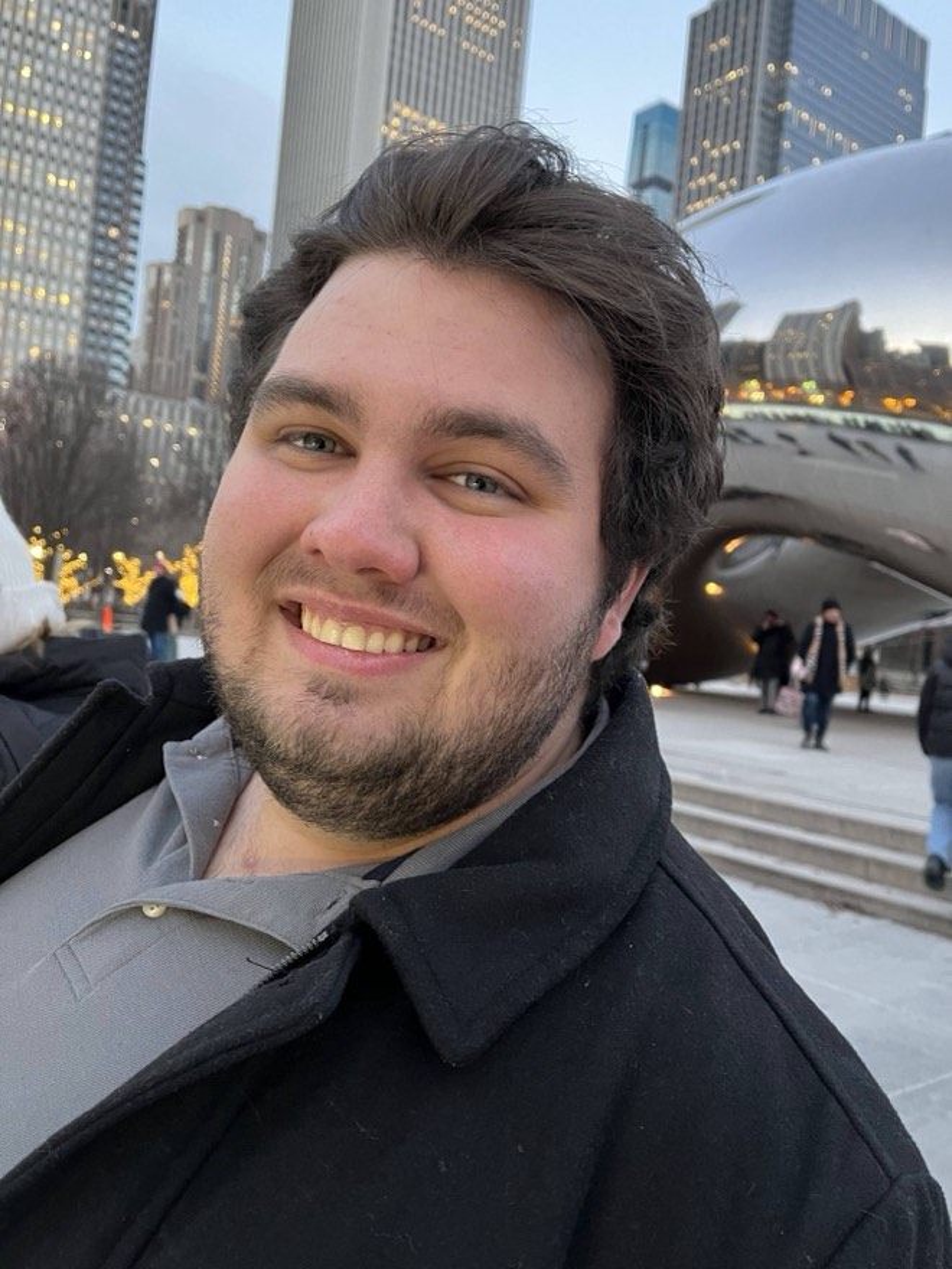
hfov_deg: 53.1
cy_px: 634
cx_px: 476
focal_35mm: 26
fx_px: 953
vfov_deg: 67.3
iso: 320
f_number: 1.6
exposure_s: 1/60
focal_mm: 5.1
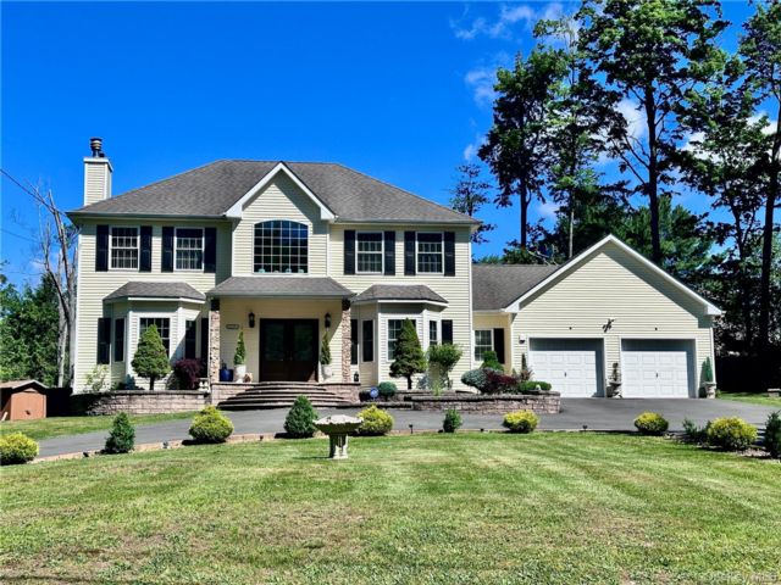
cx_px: 390
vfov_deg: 30.3
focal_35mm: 48
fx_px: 1083
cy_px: 292
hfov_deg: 39.7
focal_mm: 6.86
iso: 64
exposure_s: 1/4184
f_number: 1.78
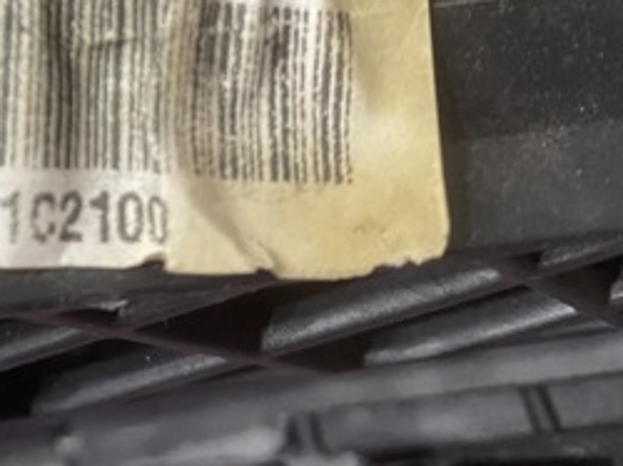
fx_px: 1151
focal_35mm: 64
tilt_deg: -31.8
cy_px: -74
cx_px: -55
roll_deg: +30.5
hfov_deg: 27.8
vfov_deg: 21.5
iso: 250
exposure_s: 1/50
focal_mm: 4.25
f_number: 1.8
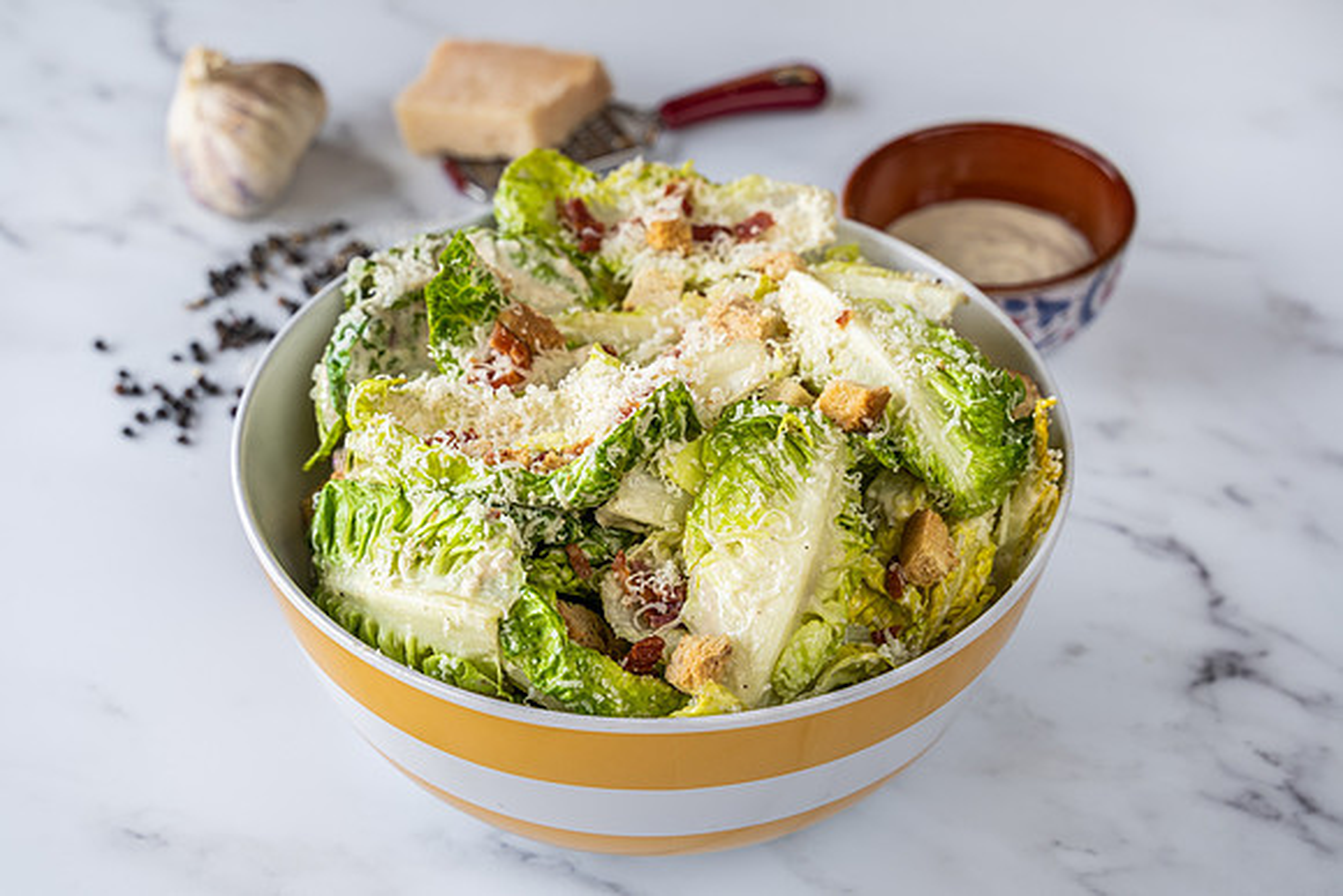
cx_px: 672
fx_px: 2733
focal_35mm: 73
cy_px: 448
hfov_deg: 27.6
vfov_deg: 18.6
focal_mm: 70
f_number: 7.1
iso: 100
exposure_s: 1/4
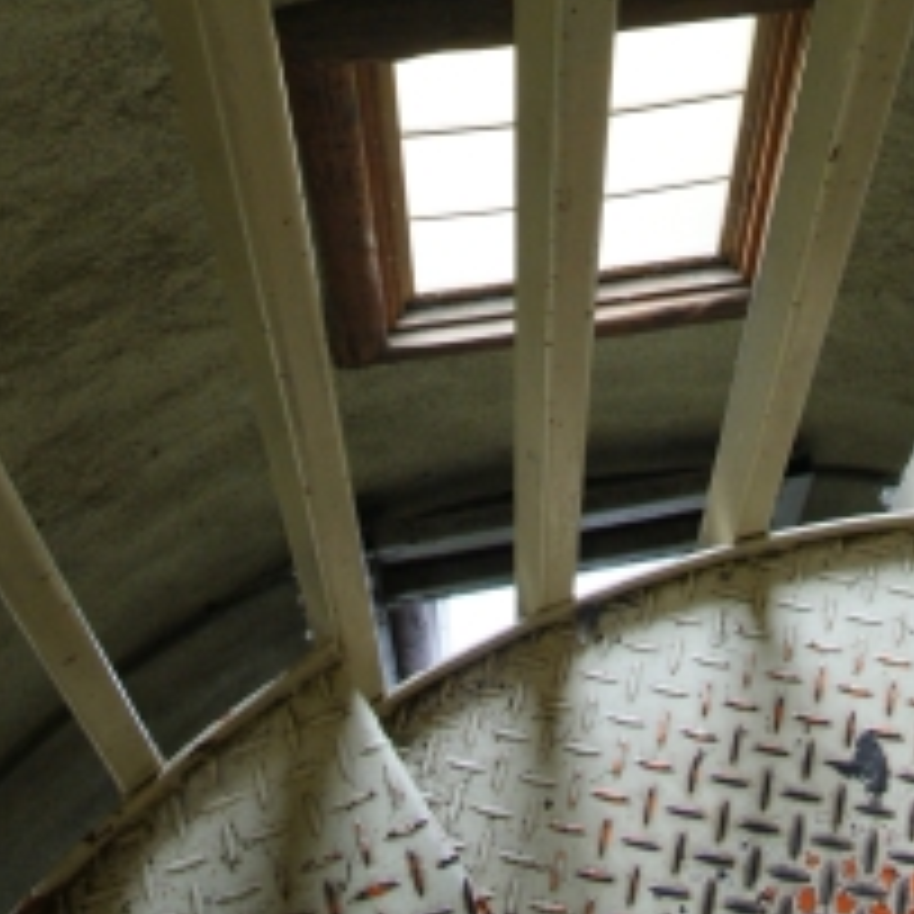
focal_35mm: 68
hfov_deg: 25.1
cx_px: 594
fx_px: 2041
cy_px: -383
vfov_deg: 21.8
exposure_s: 1/20
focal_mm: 17
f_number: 6.3
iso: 400
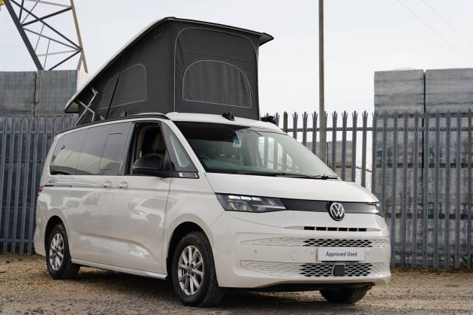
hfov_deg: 31.9
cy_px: 159
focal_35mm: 63
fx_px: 827
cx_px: 237
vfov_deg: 21.5
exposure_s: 1/320
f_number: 5
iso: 100
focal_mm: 62
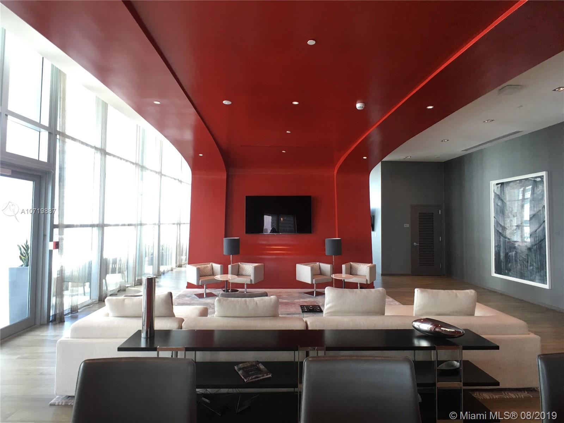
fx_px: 472
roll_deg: -0.5
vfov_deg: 48.2
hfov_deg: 61.7
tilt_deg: +2.6
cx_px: 282
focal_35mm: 29
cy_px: 212
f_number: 2.2
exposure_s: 1/15
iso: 32
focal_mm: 4.15
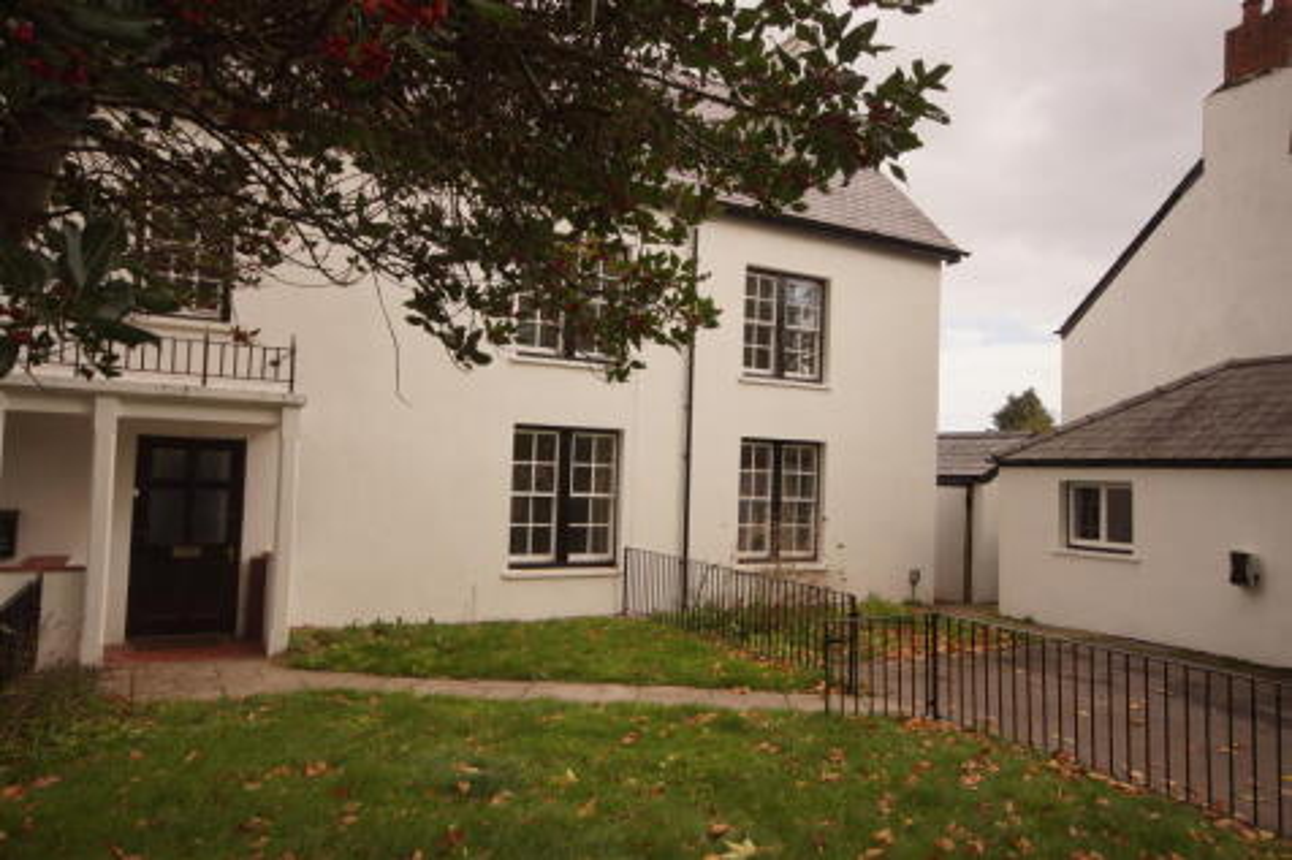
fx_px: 861
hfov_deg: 73.8
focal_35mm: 24
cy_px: 430
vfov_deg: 53.1
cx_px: 646
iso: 100
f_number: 5
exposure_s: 1/320
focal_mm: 16
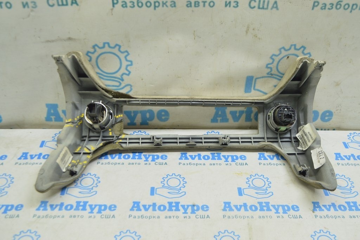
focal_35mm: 39
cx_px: 180
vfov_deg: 34.2
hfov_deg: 49.6
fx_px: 390
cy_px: 120
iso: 400
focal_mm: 26
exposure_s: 1/20
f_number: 5.6
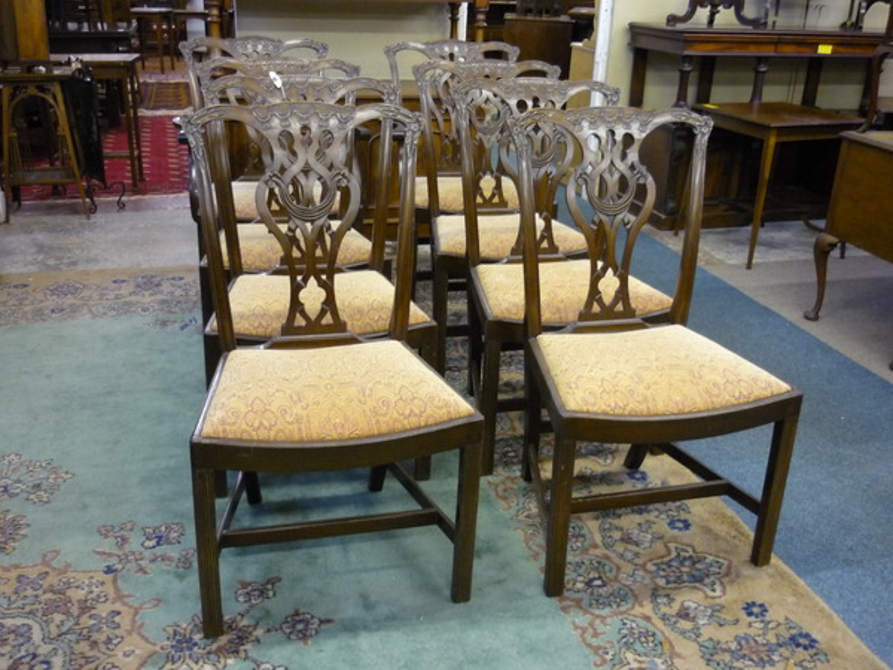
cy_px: 335
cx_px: 446
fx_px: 851
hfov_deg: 55.4
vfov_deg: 42.9
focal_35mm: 33
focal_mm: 5.5
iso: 400
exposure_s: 1/15
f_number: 2.8
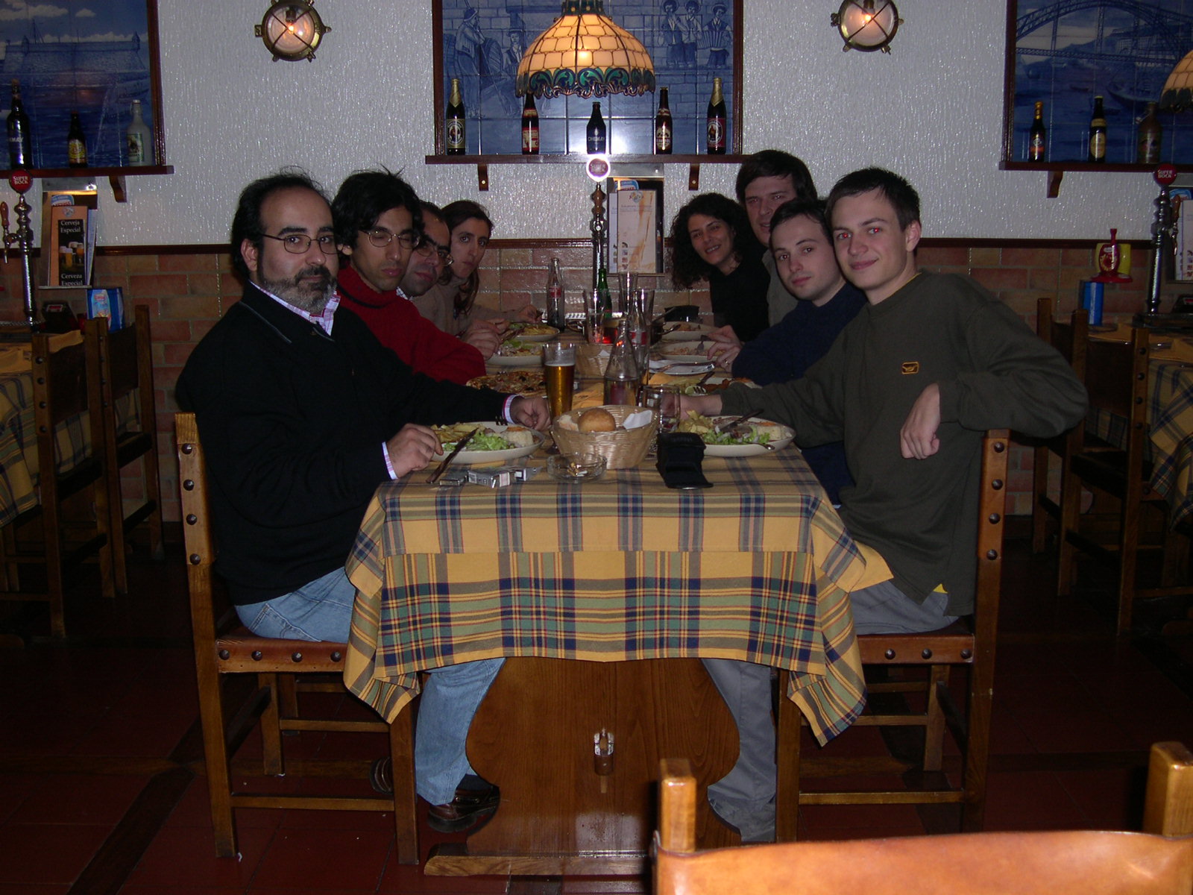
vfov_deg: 37.7
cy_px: 448
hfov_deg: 49.0
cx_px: 596
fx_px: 1310
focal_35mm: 38
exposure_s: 1/60
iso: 116
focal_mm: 8
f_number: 2.8
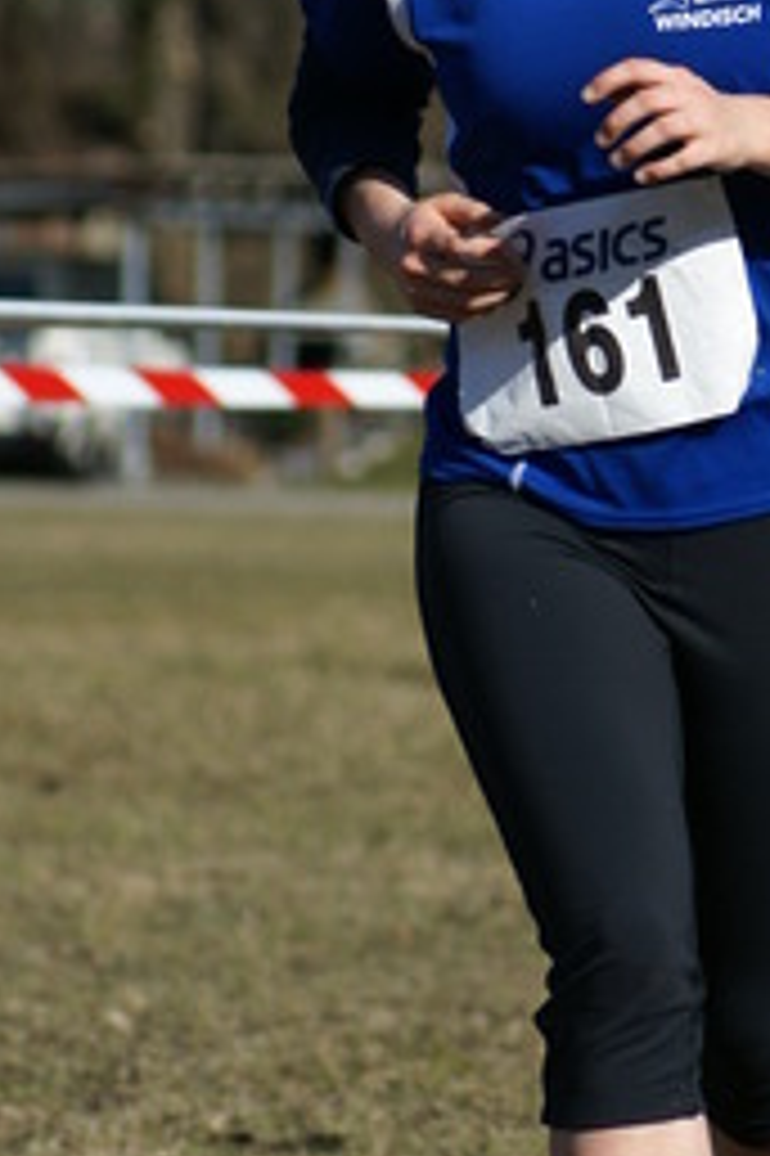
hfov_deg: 2.7
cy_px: 355
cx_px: 720
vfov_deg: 4.1
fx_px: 16191
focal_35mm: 504
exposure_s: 1/500
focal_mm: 160
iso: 100
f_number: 5.6
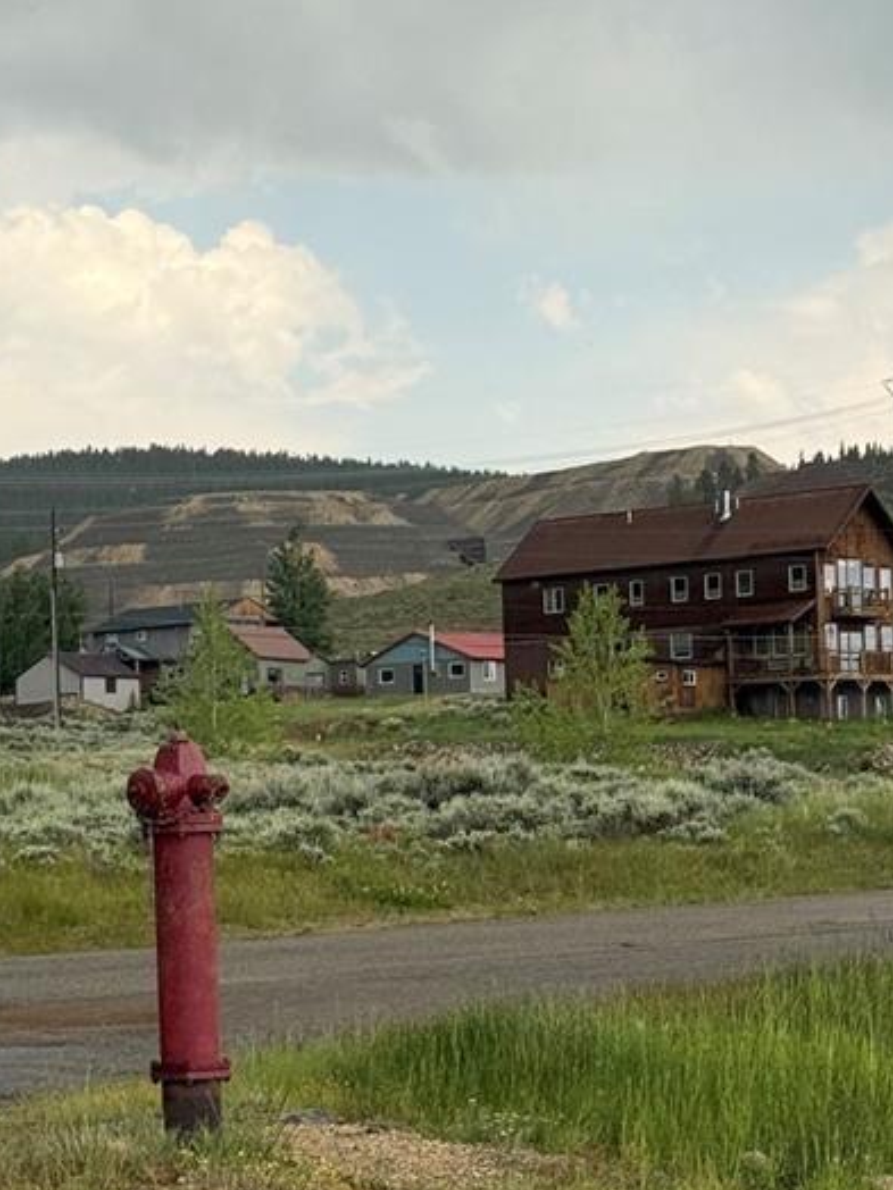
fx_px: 3784
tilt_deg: +3.3
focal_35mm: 110
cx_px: 198
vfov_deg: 17.9
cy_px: 761
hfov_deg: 13.4
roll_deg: +0.9
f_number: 1.78
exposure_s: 1/2273
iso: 64
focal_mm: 6.76
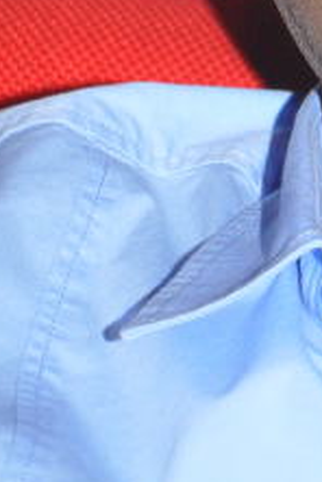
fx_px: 9730
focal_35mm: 725
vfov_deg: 2.8
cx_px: 566
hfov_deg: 1.9
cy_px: -43
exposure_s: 1/80
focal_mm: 105
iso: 640
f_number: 5.6
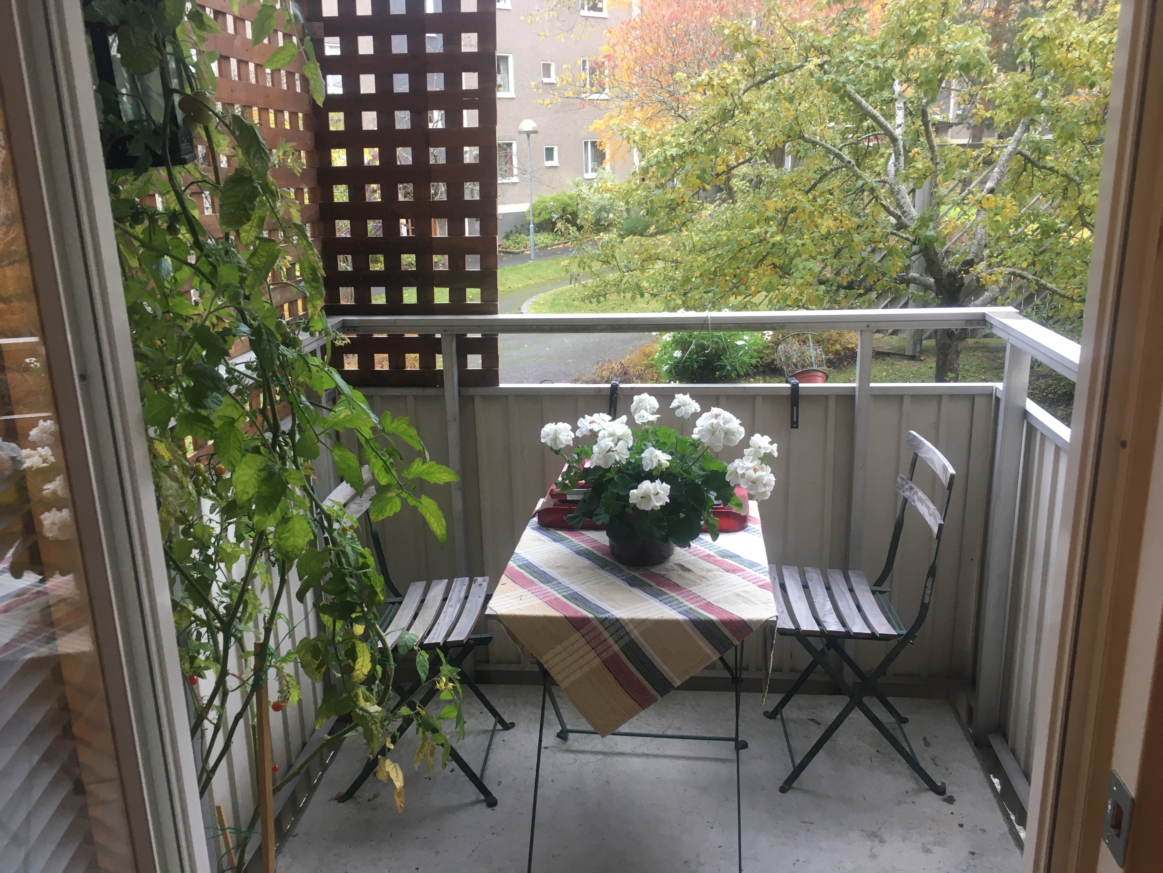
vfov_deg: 48.2
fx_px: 974
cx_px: 582
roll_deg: +2.5
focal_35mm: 29
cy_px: 436
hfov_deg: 61.7
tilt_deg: -15.3
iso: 64
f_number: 2.2
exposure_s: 1/33
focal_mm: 4.15
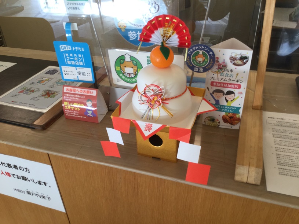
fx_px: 268
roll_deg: +2.1
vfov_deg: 45.4
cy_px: 112
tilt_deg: -32.8
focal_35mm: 31
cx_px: 150
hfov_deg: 58.4
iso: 25
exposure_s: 1/60
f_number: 2.4
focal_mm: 3.3
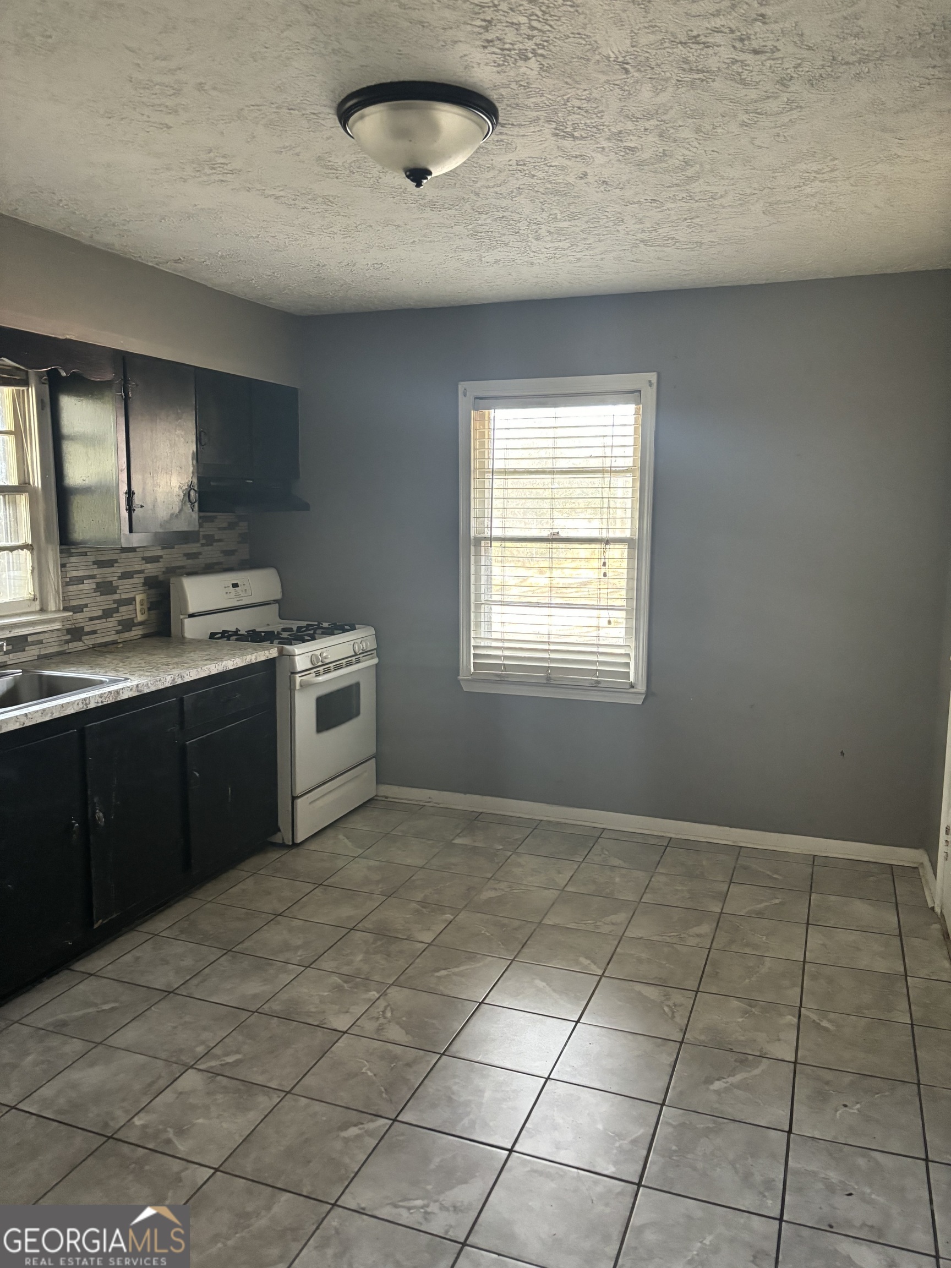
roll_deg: -0.2
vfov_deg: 67.3
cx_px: 476
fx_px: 952
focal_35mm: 26
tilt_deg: -9.2
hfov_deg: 53.1
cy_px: 634
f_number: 1.6
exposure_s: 1/59
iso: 500
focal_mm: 5.96
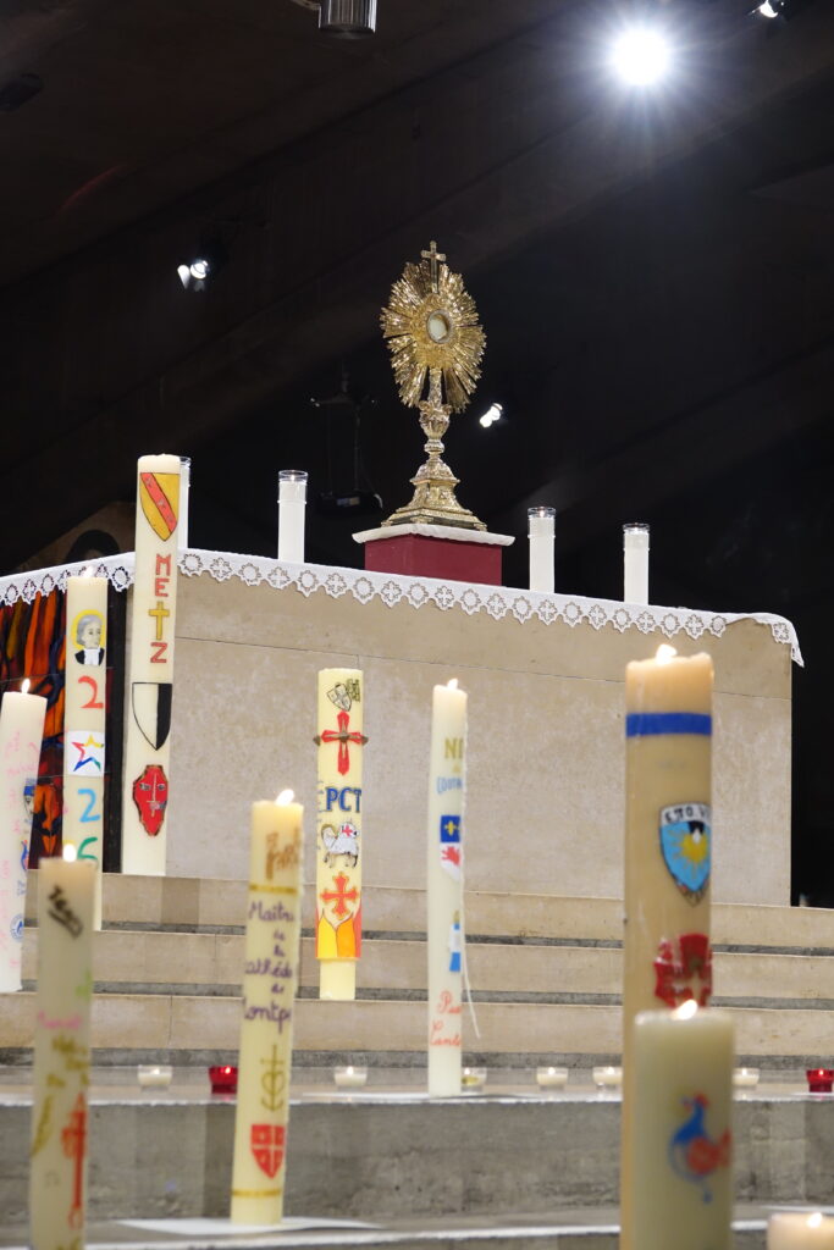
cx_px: 417
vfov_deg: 22.4
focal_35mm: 91
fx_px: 3161
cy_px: 625
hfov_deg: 15.0
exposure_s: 1/100
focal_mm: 33.51
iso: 800
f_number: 3.5
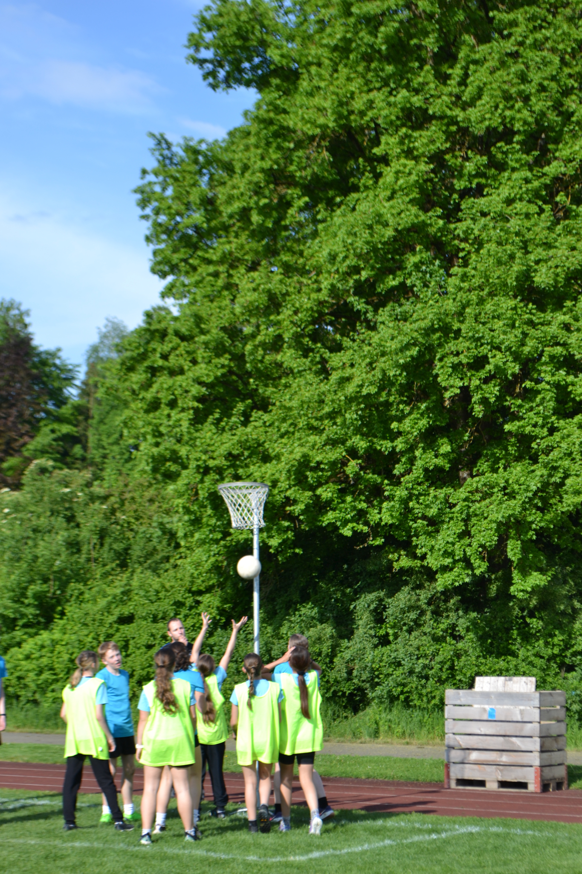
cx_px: 291
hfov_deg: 16.6
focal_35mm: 82
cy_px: 437
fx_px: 2001
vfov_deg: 24.6
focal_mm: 55
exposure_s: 1/200
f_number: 7.1
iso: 100
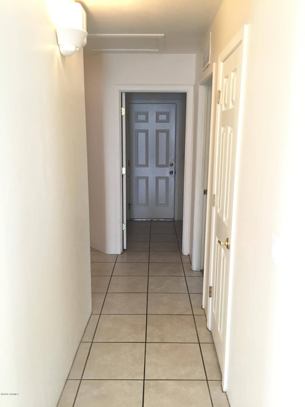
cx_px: 152
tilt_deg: -11.0
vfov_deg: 61.7
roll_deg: -0.5
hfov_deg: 48.2
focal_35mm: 29
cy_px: 204
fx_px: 341
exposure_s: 1/24
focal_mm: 4.15
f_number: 2.2
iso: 250
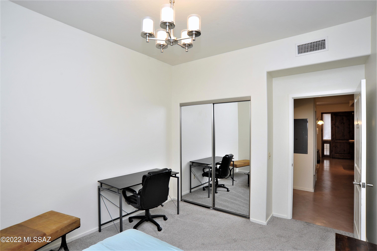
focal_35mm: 18
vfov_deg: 67.3
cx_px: 188
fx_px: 188
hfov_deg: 90.0
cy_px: 126
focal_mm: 18
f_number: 10
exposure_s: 1/50
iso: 640
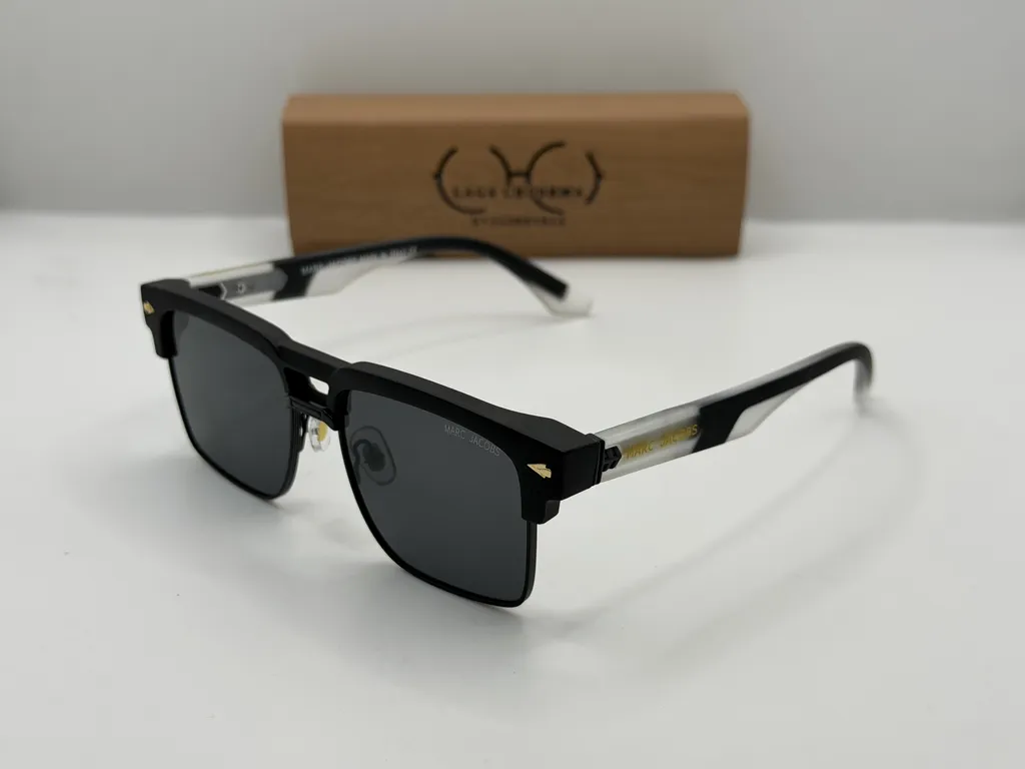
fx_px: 1421
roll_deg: +1.1
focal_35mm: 48
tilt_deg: -23.4
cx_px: 512
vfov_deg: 30.3
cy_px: 384
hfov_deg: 39.7
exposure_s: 1/422
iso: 64
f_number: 1.78
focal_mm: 6.76
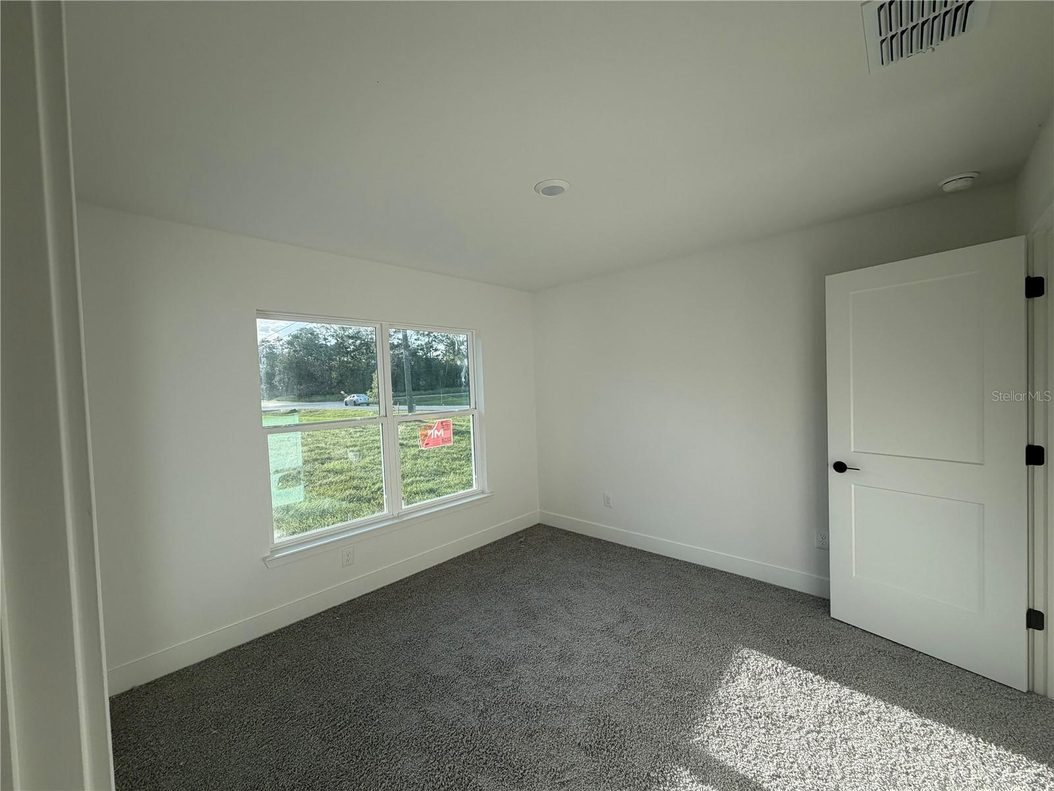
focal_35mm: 14
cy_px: 396
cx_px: 527
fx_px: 426
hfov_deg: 102.1
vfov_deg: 85.7
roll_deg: +3.3
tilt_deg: -0.9
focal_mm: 2.22
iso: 50
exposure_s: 1/400
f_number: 2.2
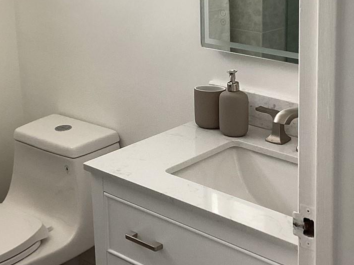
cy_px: 54
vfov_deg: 20.8
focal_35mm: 70
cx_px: 182
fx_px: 715
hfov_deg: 27.8
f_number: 2.4
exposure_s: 1/60
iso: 80
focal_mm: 3.3
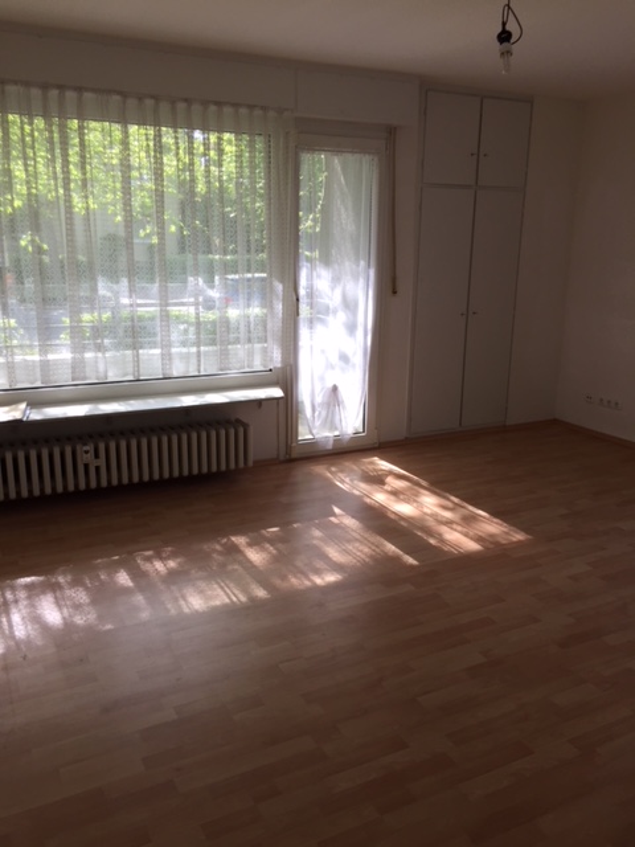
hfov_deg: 48.2
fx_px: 709
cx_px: 318
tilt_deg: -15.0
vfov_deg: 61.7
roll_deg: +0.4
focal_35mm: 29
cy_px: 424
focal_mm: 4.15
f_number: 2.2
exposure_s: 1/115
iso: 32
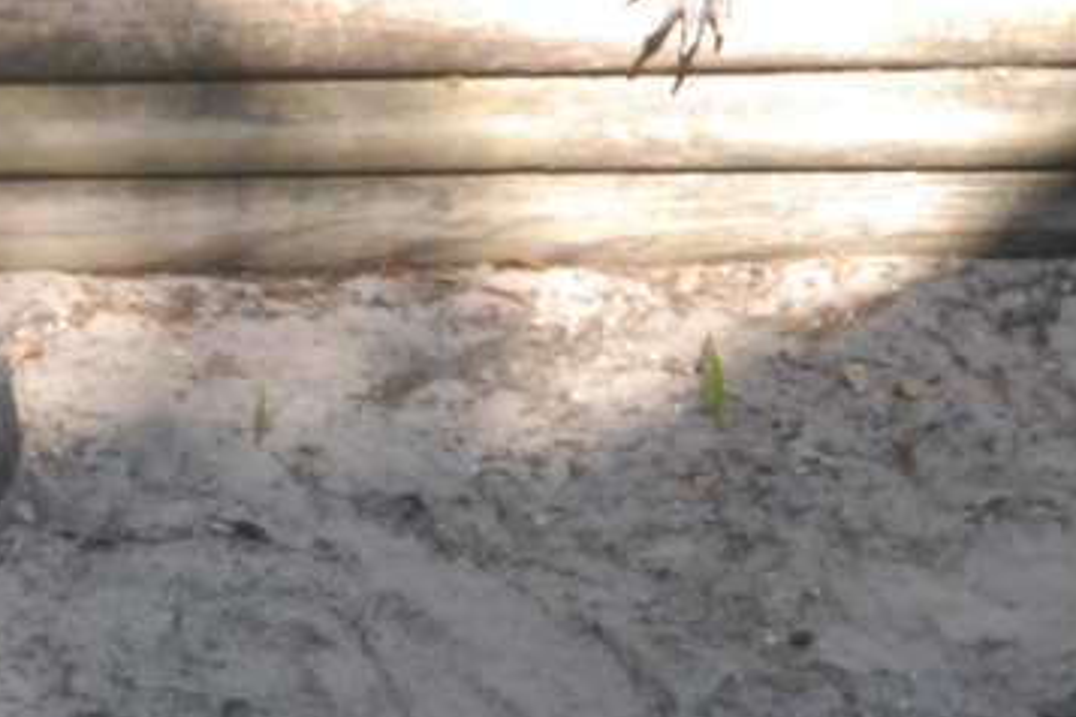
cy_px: 428
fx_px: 12158
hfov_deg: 5.0
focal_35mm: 407
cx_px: -853
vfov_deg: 3.4
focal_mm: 75
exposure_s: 1/50
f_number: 18
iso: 1100
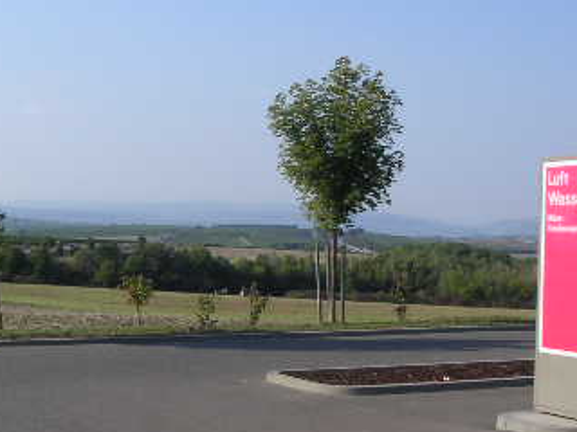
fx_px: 1233
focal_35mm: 74
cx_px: 204
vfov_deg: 19.9
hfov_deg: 26.2
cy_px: 214
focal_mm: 5.7
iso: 50
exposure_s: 1/125
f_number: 6.7
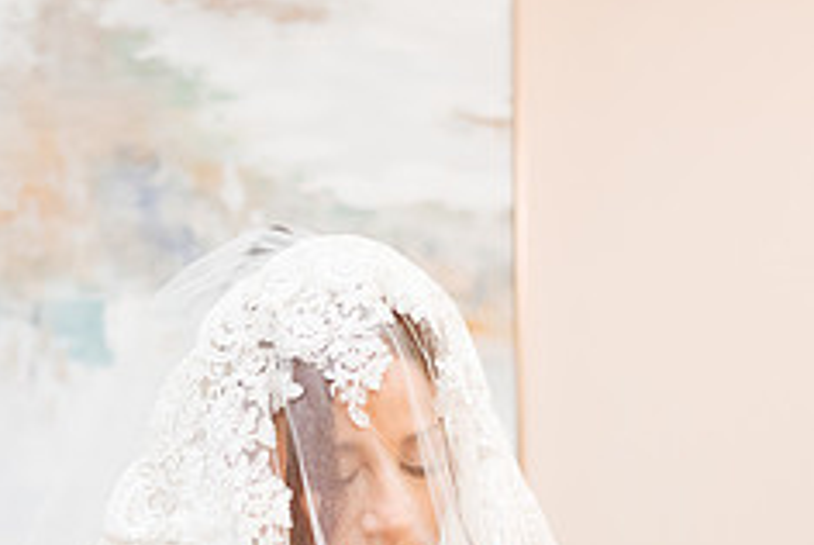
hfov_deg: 23.6
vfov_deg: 15.5
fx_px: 1947
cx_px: 383
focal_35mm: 86
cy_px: 602
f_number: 1.8
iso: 1250
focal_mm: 35
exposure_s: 1/500
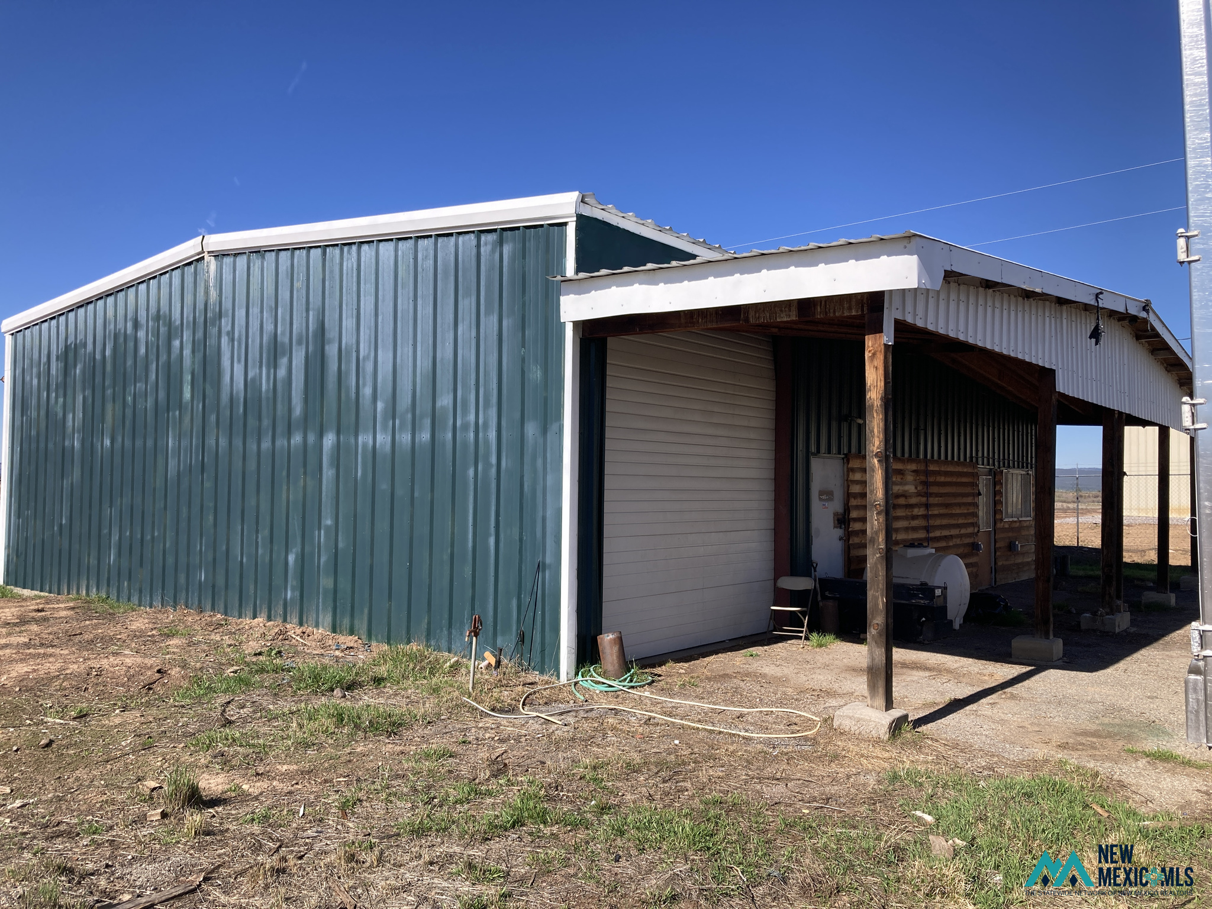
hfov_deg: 63.4
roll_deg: -1.3
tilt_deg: +3.1
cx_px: 606
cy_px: 454
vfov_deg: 49.7
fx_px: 980
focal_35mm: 28
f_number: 1.8
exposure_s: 1/1621
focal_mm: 3.99
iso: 20
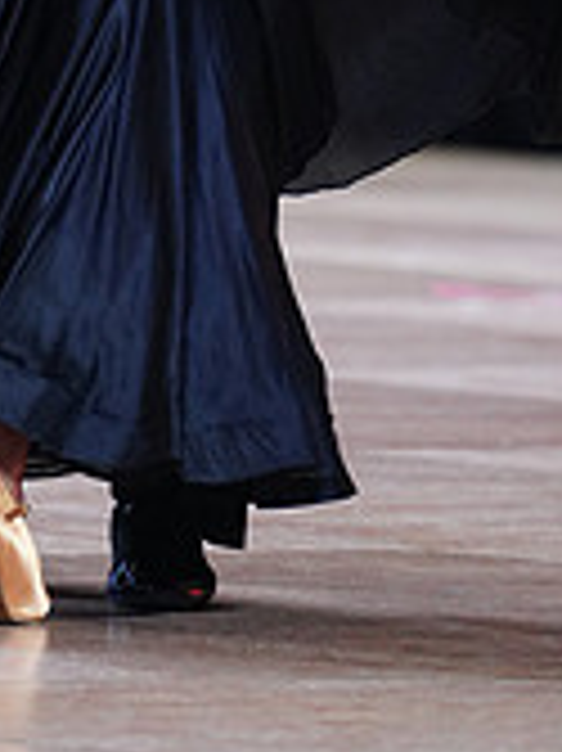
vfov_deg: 3.0
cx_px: 34
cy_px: -405
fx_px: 14522
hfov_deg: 2.2
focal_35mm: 670
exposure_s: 1/500
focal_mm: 200
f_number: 2.8
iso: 1250
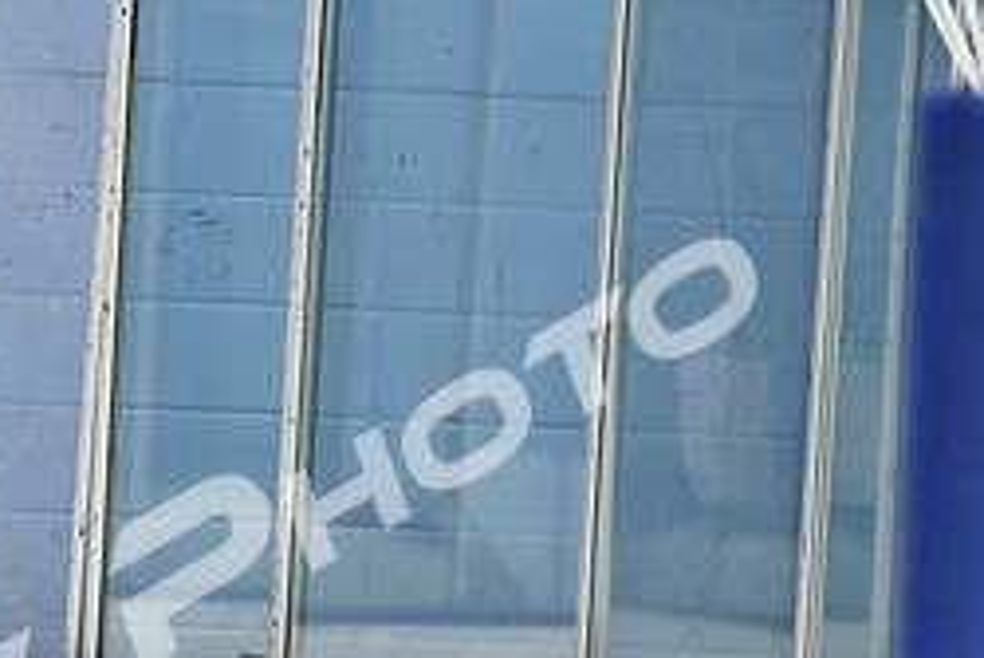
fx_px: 19007
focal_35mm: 695
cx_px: -106
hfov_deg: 3.0
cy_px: 727
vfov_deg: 2.0
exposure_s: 1/1600
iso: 6400
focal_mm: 200
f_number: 2.8
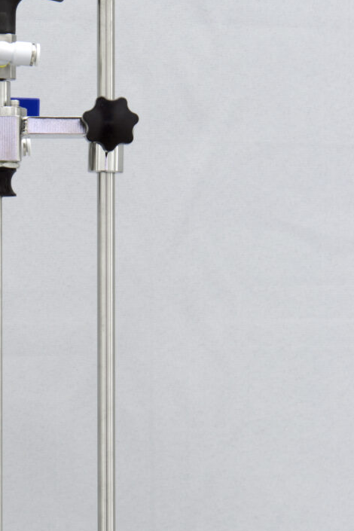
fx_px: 3615
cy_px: 450
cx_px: -1
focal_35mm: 245
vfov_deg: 8.4
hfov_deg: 5.6
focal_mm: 75
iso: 100
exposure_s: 1/80
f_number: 4.5
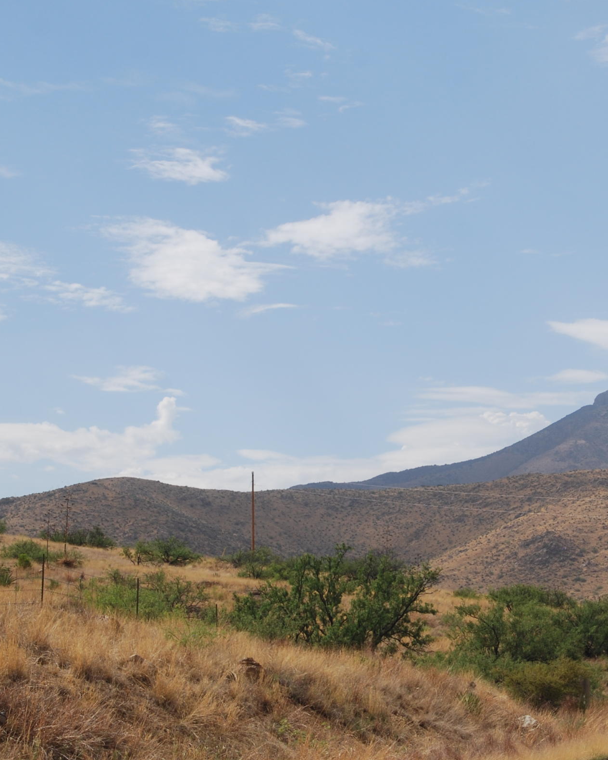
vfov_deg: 17.9
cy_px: 424
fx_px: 2407
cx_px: 329
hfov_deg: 14.4
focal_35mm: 107
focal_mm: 40
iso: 100
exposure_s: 1/320
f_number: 9
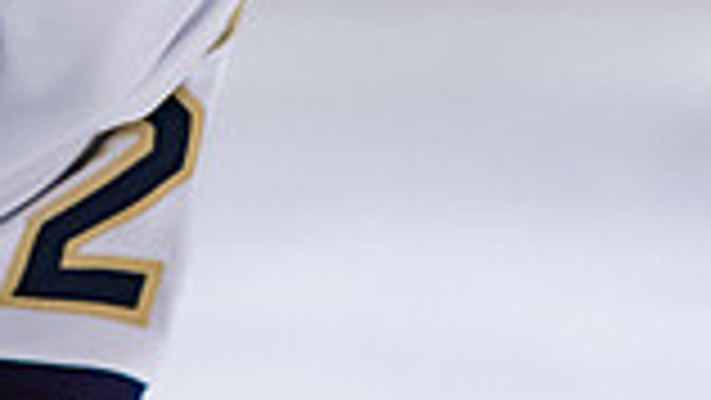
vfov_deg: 1.0
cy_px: -429
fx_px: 22556
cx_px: 190
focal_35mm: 1196
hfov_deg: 1.8
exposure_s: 1/800
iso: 2500
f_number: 3.2
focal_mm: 170
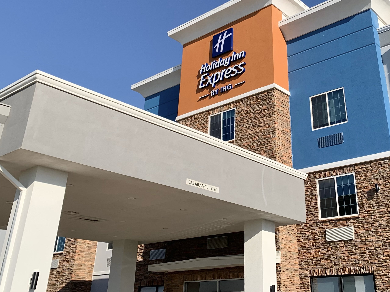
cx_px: 249
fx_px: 462
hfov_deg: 45.3
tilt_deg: +27.5
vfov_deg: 34.2
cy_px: 65
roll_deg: +0.5
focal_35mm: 41
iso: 25
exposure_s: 1/2160
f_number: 1.8
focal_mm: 4.25
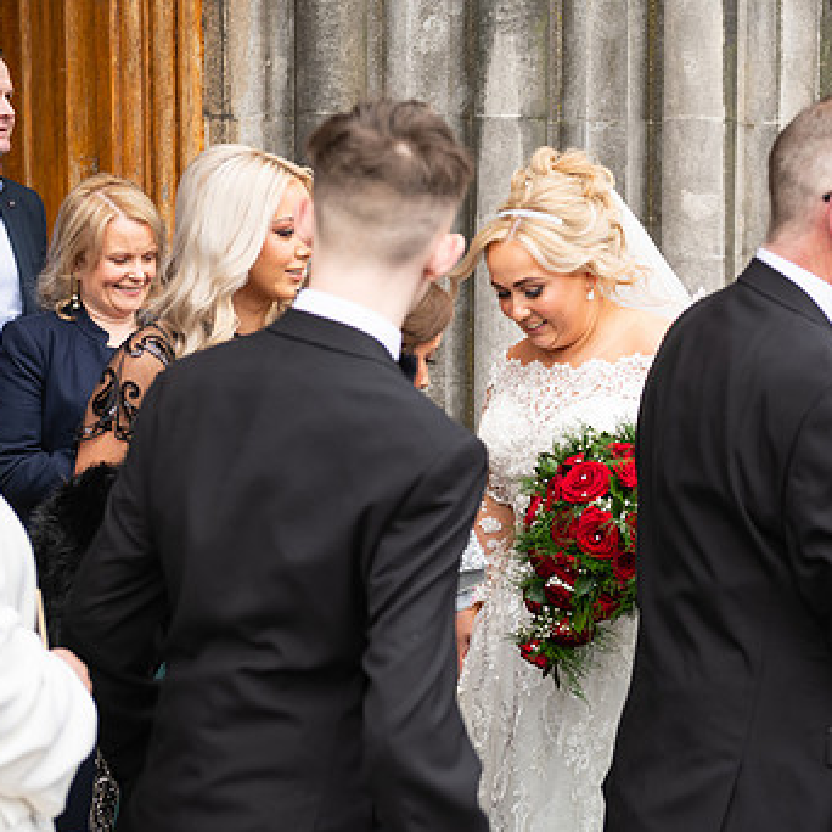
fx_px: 2039
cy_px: 451
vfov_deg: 23.1
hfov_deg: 22.9
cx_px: 611
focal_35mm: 75
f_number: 3.5
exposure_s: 1/160
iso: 125
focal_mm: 52
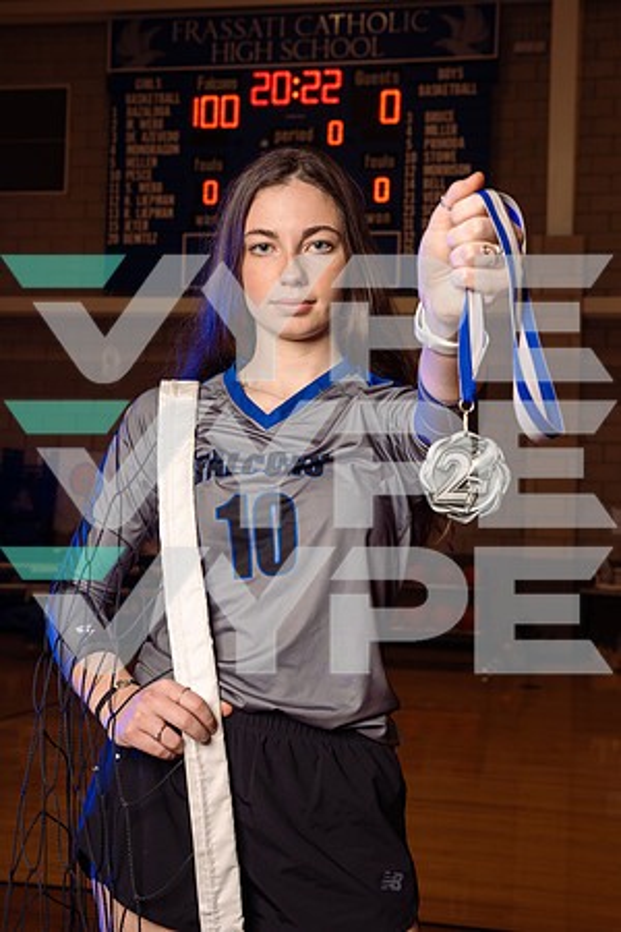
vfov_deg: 35.6
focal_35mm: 56
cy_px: 466
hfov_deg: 24.2
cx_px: 310
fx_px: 1449
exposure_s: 1/200
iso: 250
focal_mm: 56
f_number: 8
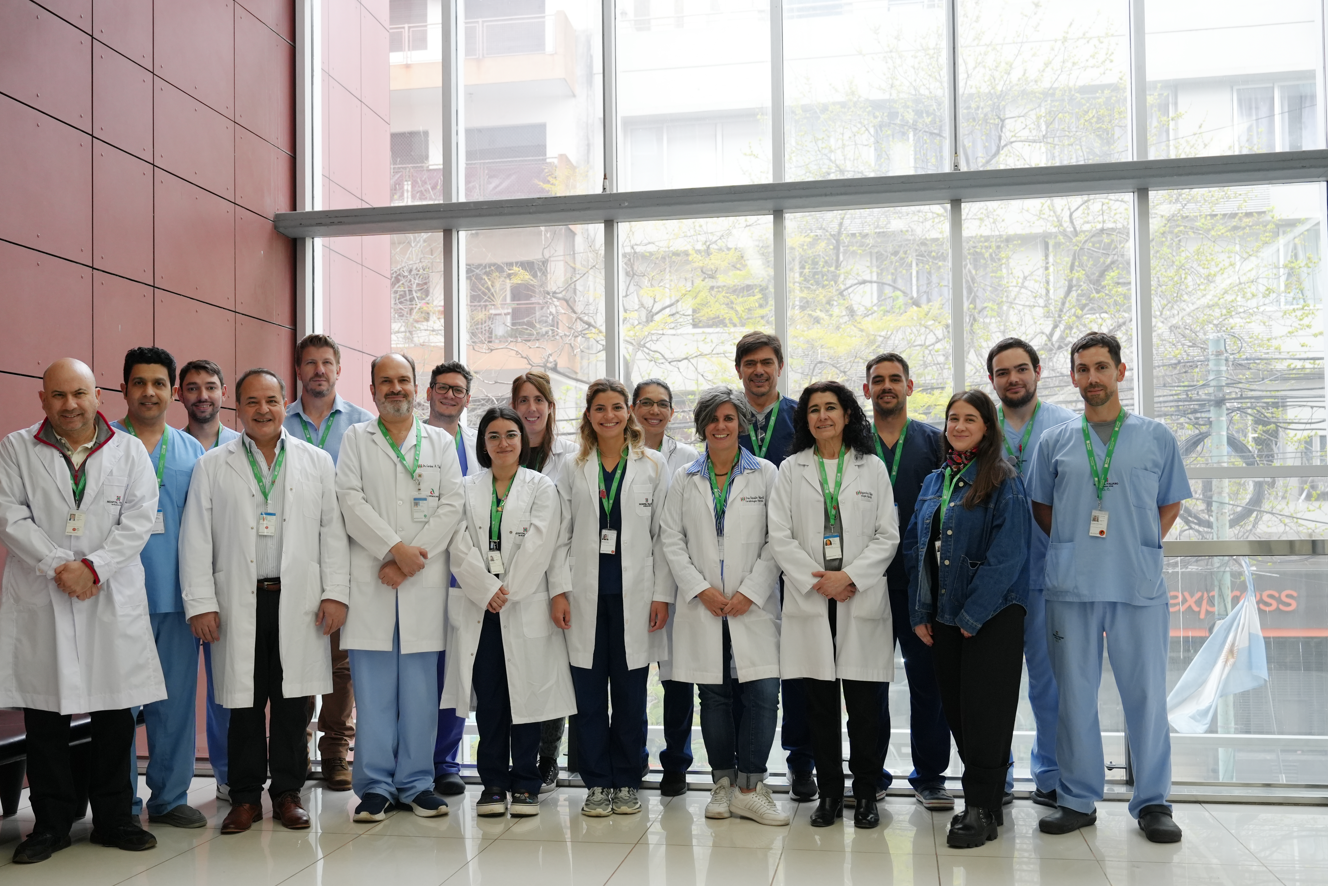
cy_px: 489
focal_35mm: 37
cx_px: 593
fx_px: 1365
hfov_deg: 51.8
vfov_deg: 35.9
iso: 1250
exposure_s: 1/160
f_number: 4
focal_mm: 33
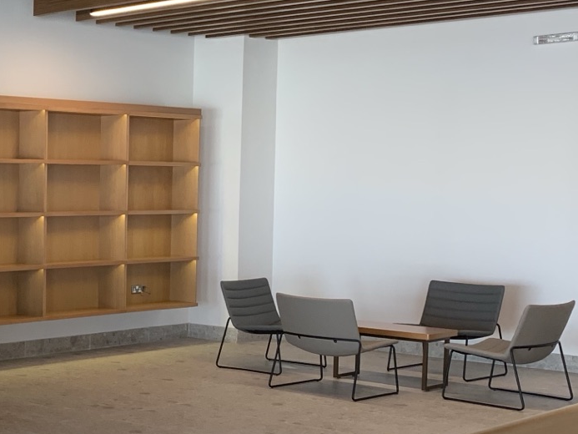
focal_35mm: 72
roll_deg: -0.2
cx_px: -83
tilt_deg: -2.7
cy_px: 285
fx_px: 1202
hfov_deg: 24.9
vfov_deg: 20.4
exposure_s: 1/88
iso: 100
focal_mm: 4.25
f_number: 1.8
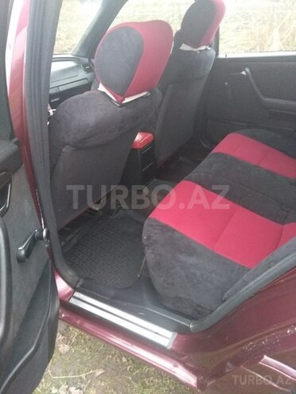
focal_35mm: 21
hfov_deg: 63.4
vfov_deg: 79.0
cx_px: 148
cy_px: 197
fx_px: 239
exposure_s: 1/33
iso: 823
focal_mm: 3.57
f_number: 2
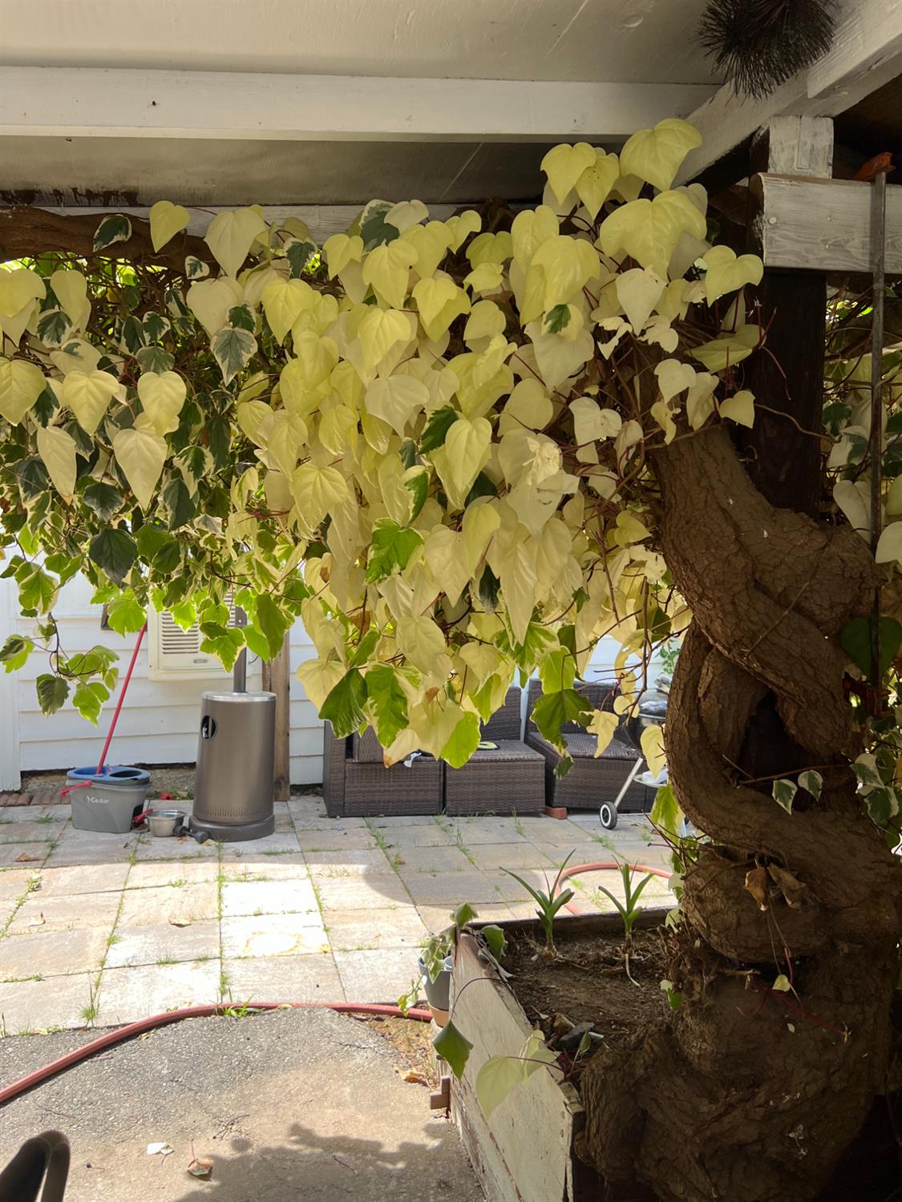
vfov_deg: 67.3
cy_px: 601
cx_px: 451
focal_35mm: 26
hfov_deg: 53.1
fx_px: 903
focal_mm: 5.7
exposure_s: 1/518
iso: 50
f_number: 1.5
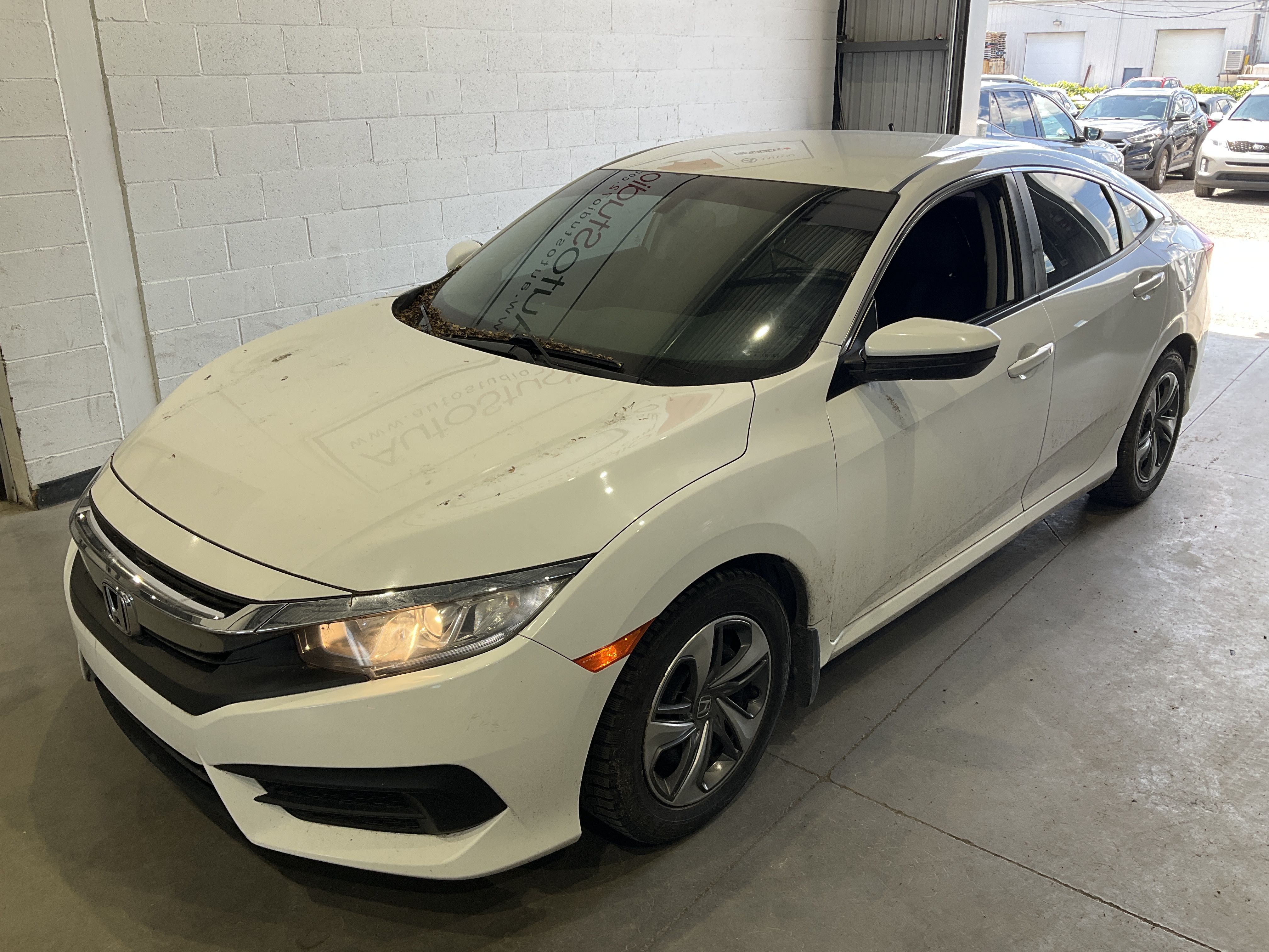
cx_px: 634
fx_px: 1063
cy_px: 476
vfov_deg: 48.2
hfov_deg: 61.7
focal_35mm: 29
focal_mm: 3
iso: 25
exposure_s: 1/120
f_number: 1.8
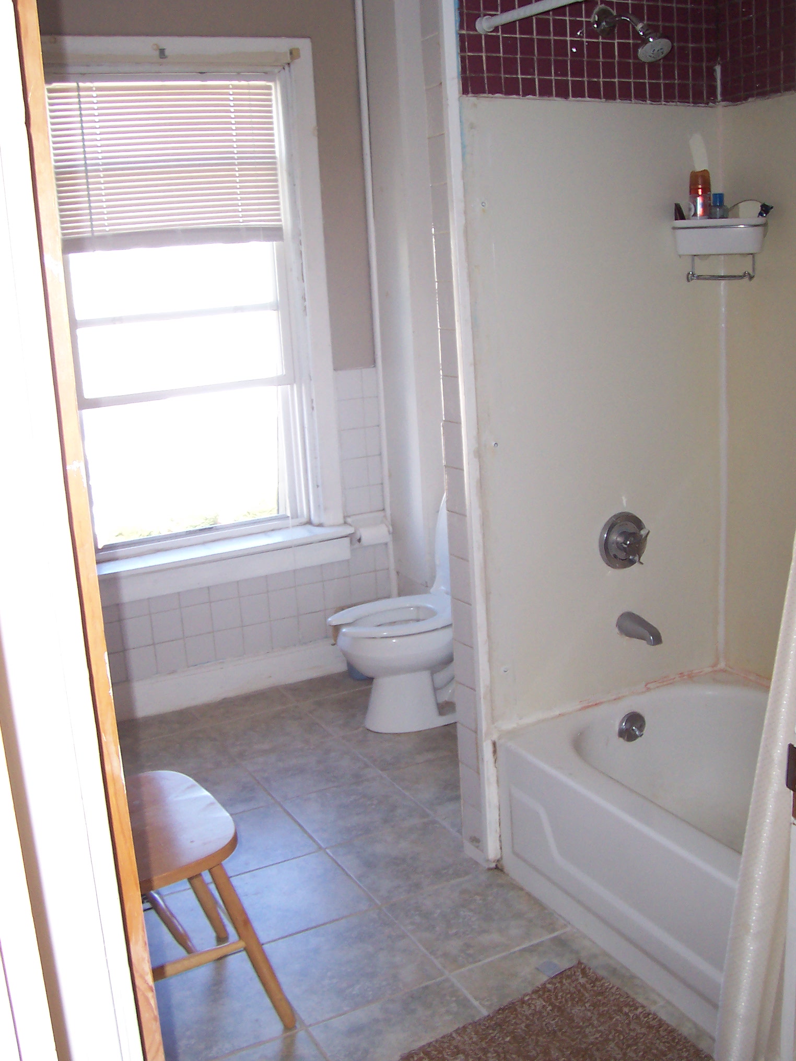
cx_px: 398
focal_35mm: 37
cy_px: 530
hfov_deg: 38.7
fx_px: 1134
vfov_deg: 50.1
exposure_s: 1/60
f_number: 2.8
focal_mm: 5.6
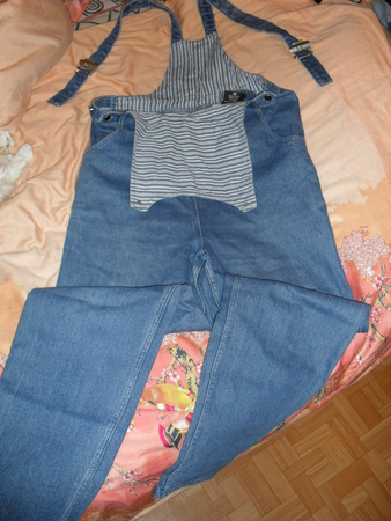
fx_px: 527
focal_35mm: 35
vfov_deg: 52.6
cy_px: 260
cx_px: 196
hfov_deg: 40.7
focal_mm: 6.3
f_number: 3.2
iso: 200
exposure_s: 1/45
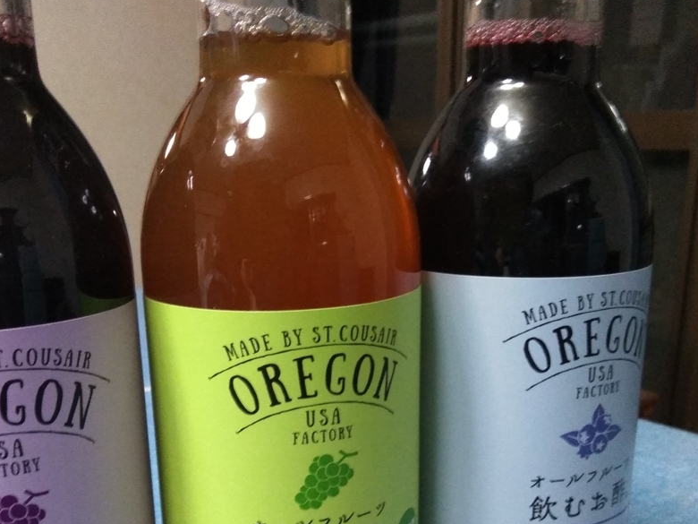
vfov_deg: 35.2
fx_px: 807
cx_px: 335
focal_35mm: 40
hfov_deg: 46.8
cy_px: 391
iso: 517
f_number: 2.2
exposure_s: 1/20
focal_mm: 3.46
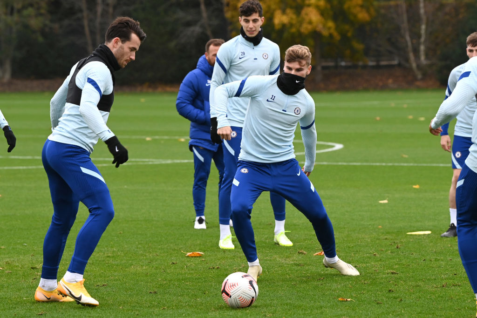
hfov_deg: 10.3
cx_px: 238
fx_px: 2650
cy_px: 159
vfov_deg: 6.9
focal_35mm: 200
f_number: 7.1
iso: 1600
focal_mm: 200
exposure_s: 1/1000
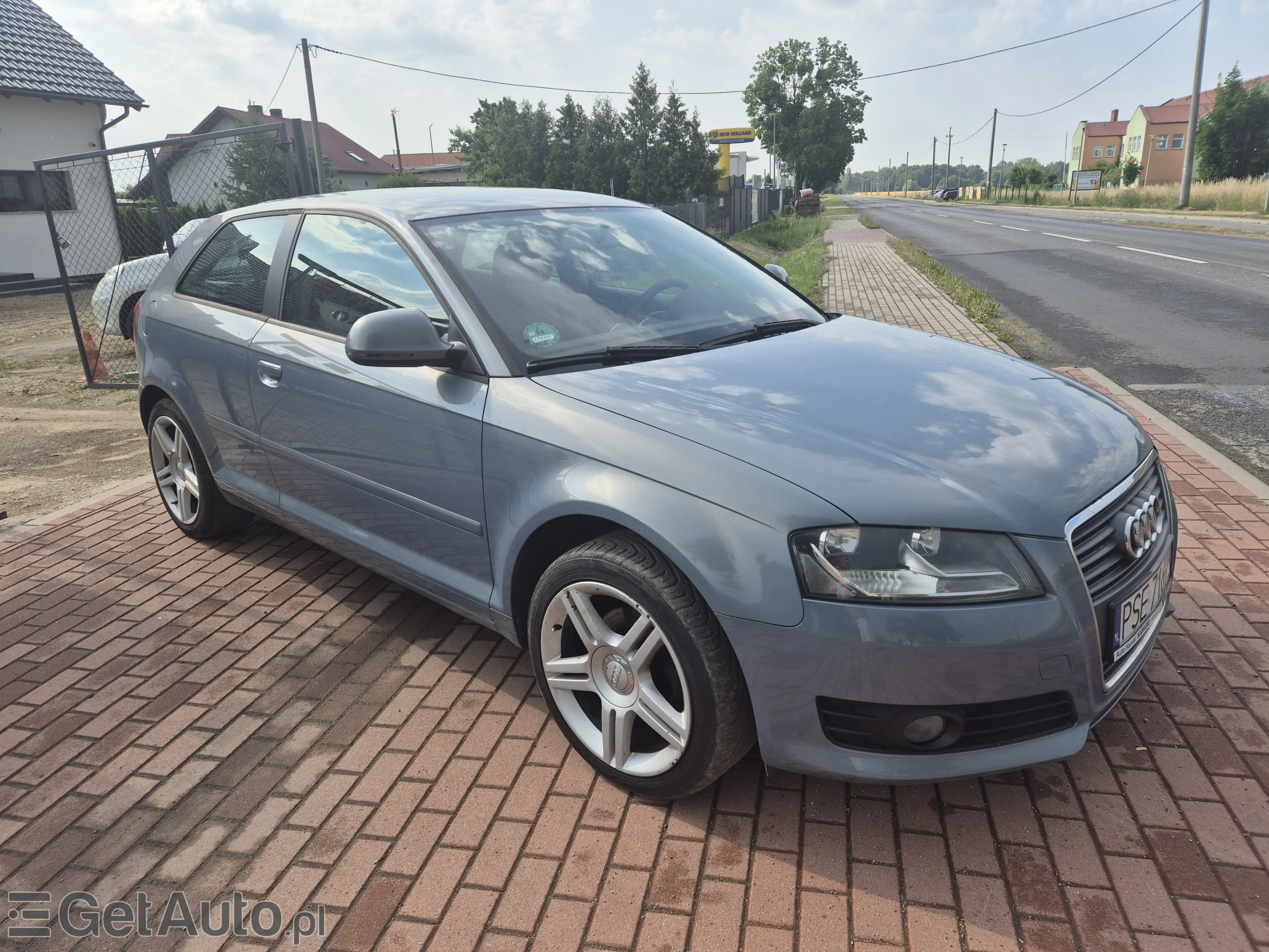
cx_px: 634
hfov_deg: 73.9
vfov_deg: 58.9
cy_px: 476
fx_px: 843
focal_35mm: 23
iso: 25
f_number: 1.8
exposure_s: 1/1584
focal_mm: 5.4
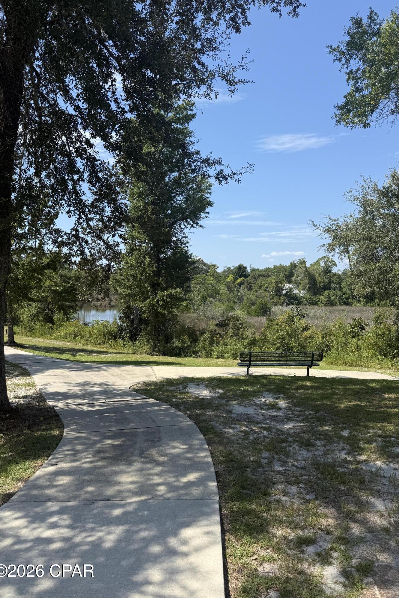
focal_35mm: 25
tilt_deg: -1.5
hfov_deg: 51.2
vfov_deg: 71.5
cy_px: 299
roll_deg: -0.9
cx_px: 218
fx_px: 416
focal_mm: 6.76
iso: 80
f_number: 1.78
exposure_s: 1/3584
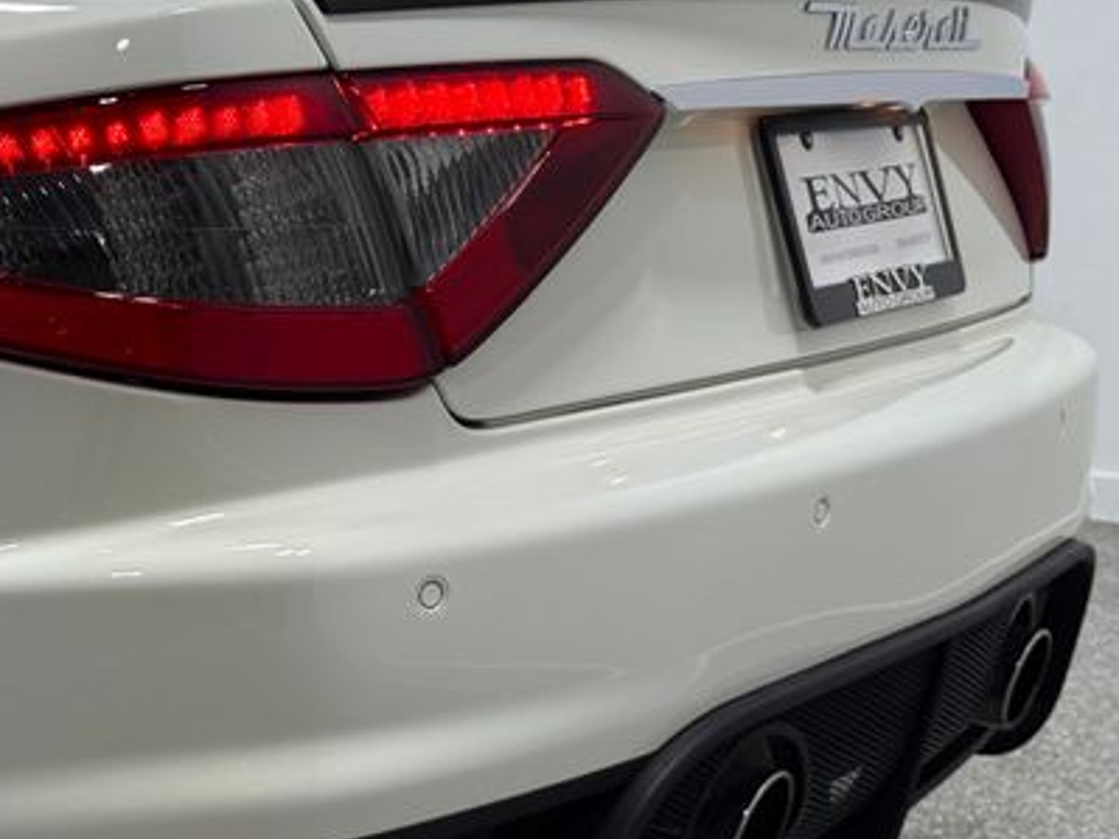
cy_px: 376
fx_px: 2488
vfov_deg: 19.1
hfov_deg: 25.3
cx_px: 516
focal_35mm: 77
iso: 80
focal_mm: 6.76
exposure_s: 1/415
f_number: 1.78
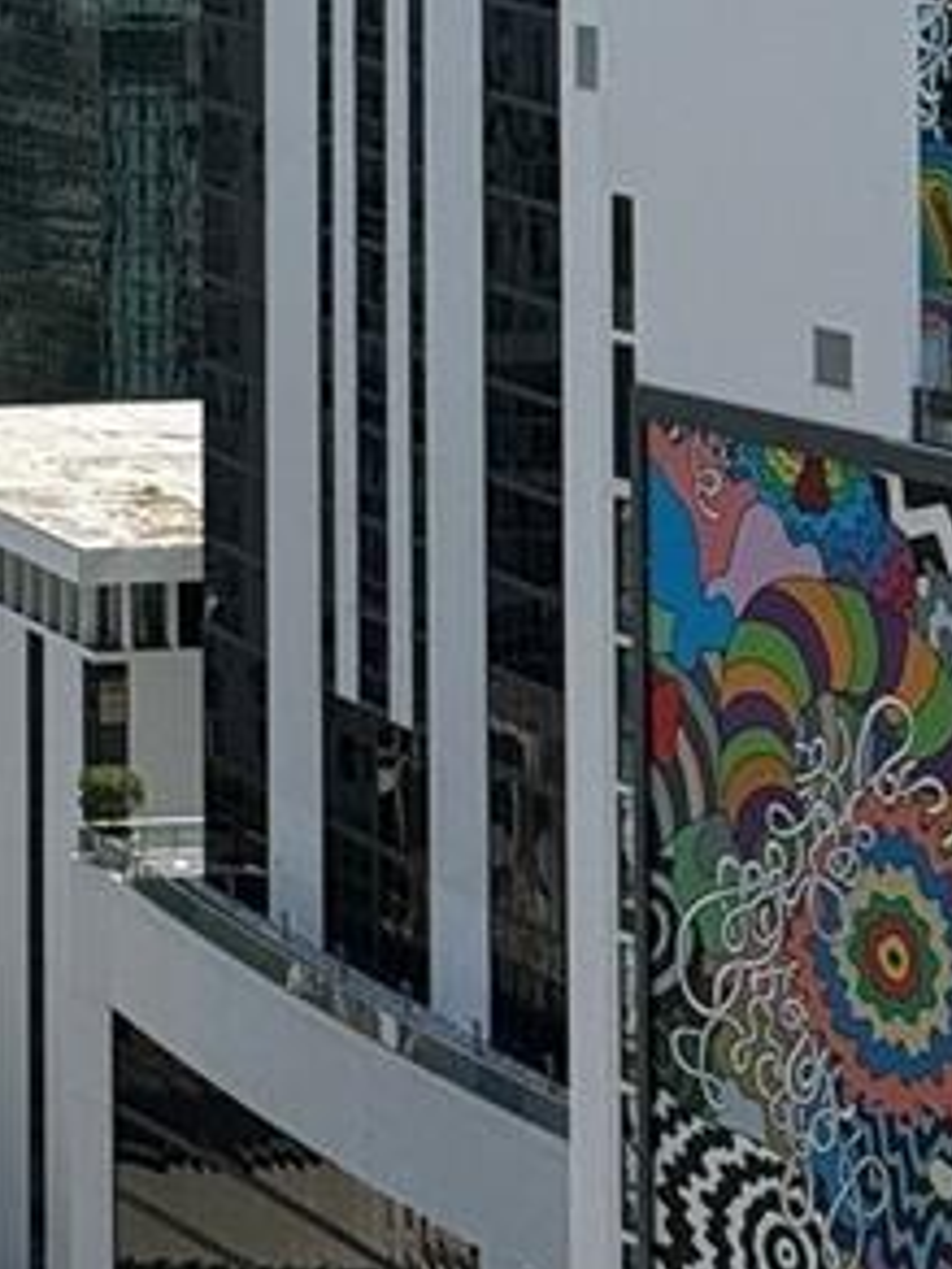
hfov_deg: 7.3
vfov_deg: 9.5
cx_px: -830
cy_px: -1017
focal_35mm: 197
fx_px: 7224
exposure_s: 1/8772
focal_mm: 6.76
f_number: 1.78
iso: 64
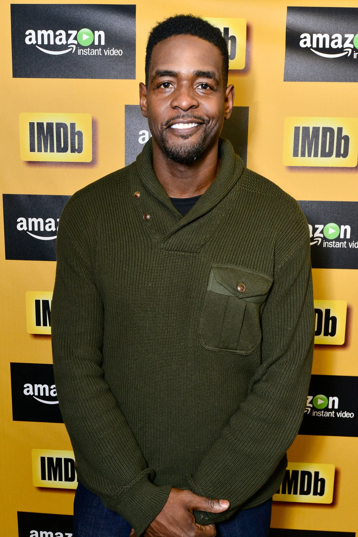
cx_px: 179
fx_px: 522
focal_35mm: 35
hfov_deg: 37.9
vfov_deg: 54.4
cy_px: 268
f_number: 10
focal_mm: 35
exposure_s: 1/200
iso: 1250
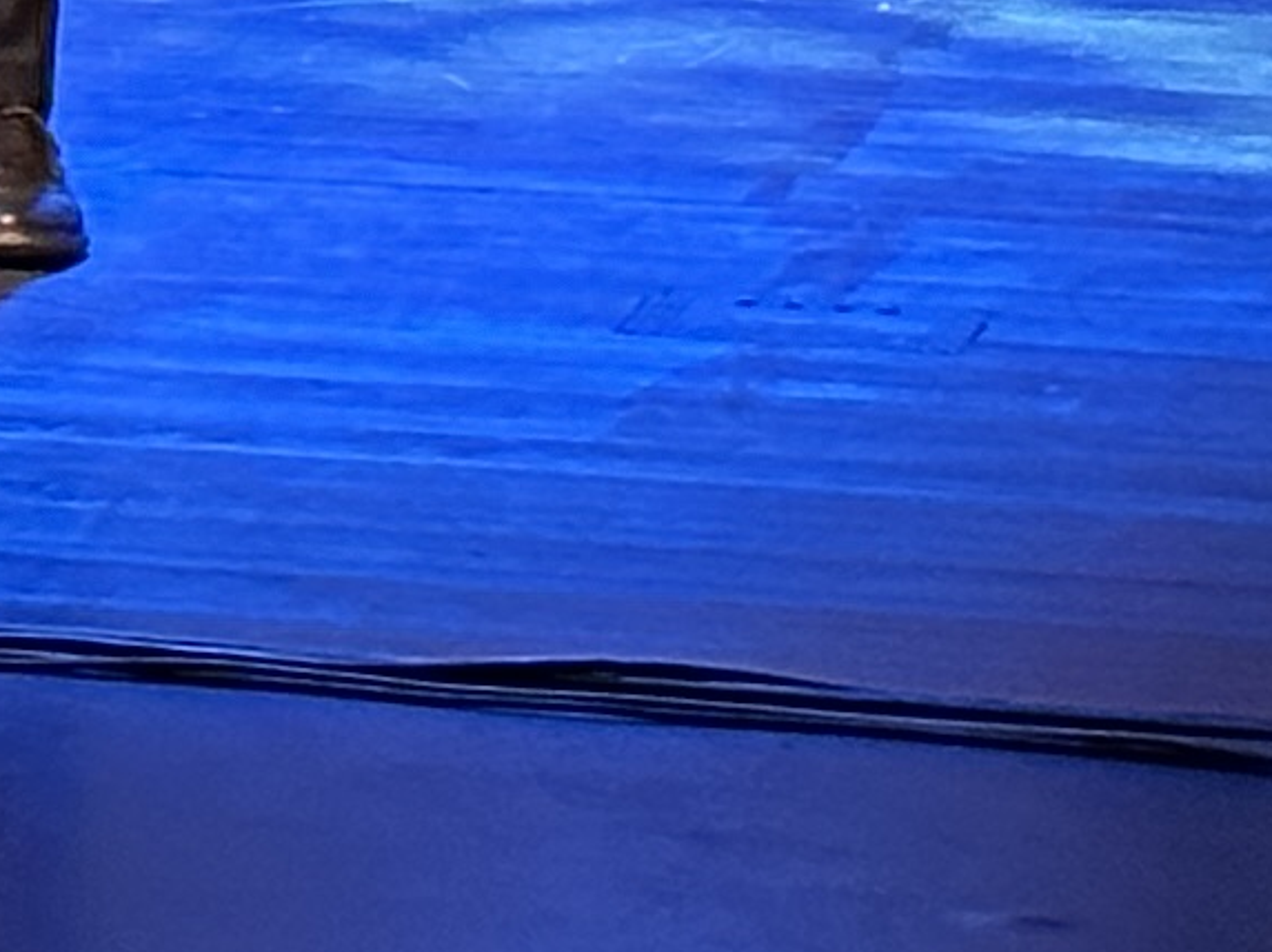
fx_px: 12412
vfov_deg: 4.2
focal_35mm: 338
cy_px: -1979
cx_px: -2198
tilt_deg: +1.0
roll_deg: +0.7
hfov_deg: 5.6
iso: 250
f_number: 1.78
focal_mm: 6.86
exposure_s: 1/38
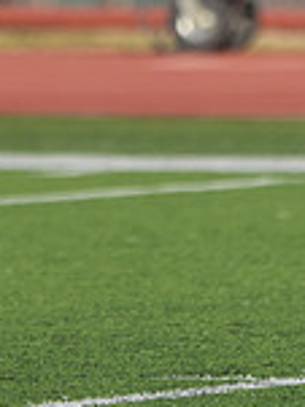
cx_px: 26
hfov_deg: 0.9
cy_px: -193
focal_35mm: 1663
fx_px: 19564
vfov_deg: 1.2
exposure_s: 1/1250
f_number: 5.6
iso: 250
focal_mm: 361
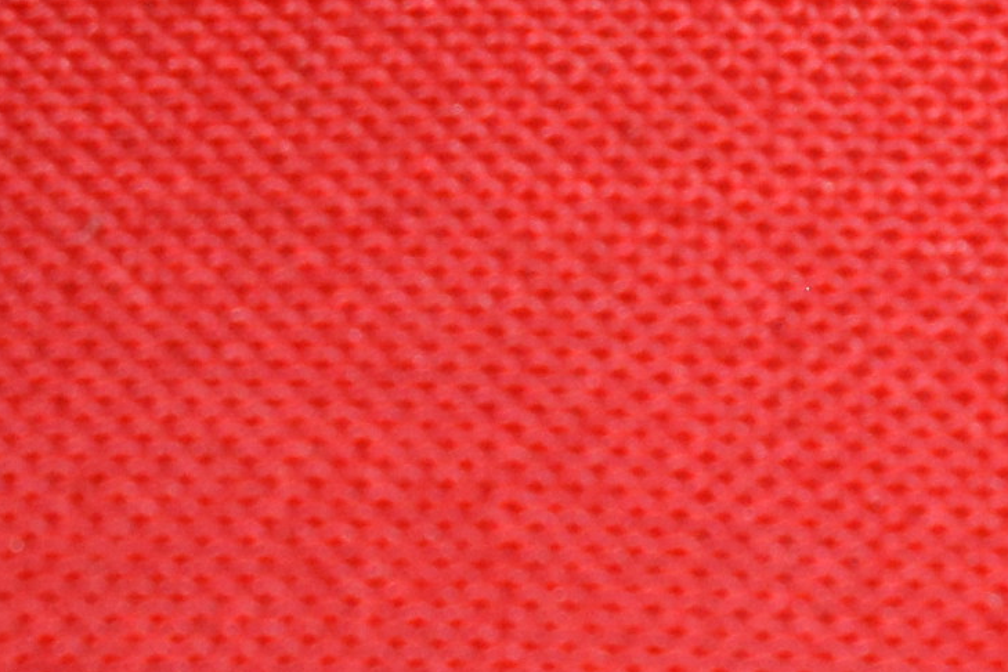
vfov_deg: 2.7
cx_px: 2705
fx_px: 14253
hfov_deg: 4.0
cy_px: -433
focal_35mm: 509
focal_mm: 55
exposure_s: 1/125
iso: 640
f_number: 5.6
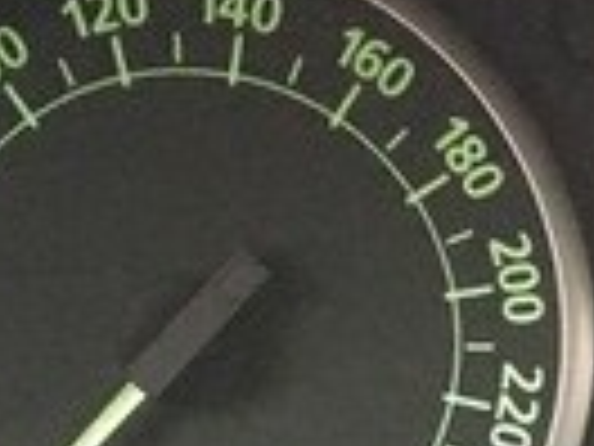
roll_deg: -1.1
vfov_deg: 10.0
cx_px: 634
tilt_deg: -22.3
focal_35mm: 145
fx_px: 2488
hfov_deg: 13.4
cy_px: 615
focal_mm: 4.15
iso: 320
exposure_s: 1/17
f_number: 2.2
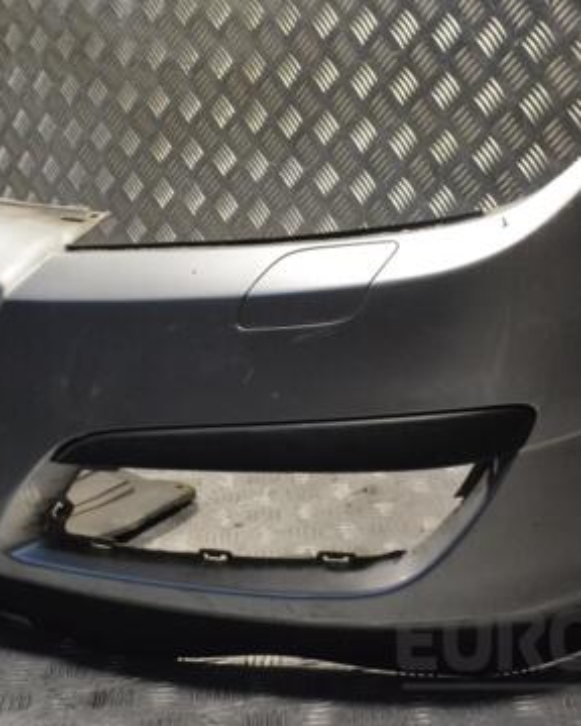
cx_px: 359
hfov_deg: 24.9
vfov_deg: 31.0
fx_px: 1311
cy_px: 371
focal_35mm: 61
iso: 3200
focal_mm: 26
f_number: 10
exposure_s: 1/320
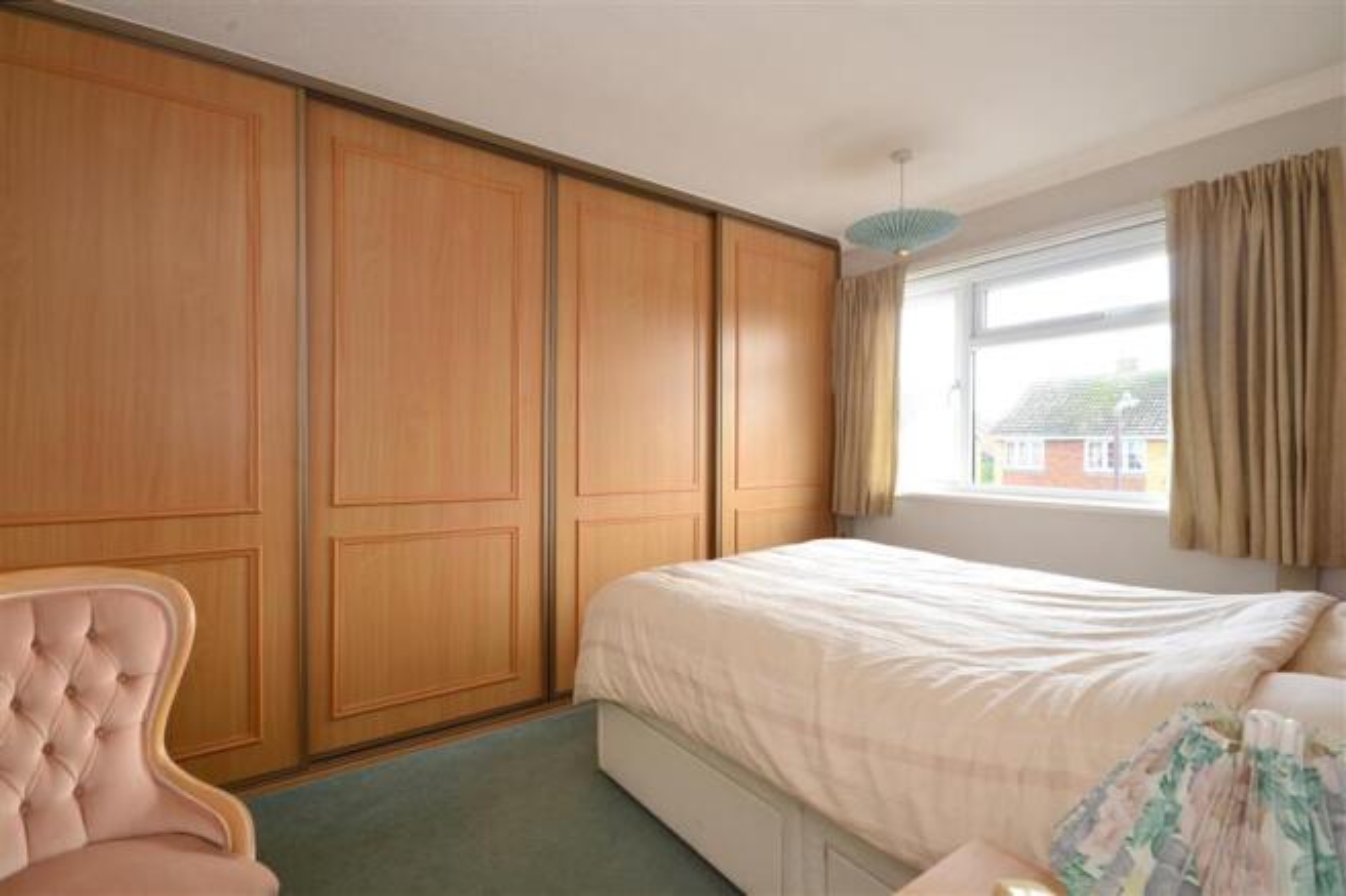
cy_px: 448
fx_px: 561
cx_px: 673
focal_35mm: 15
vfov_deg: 77.3
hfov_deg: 100.4
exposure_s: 1/3
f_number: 11
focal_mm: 10
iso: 200
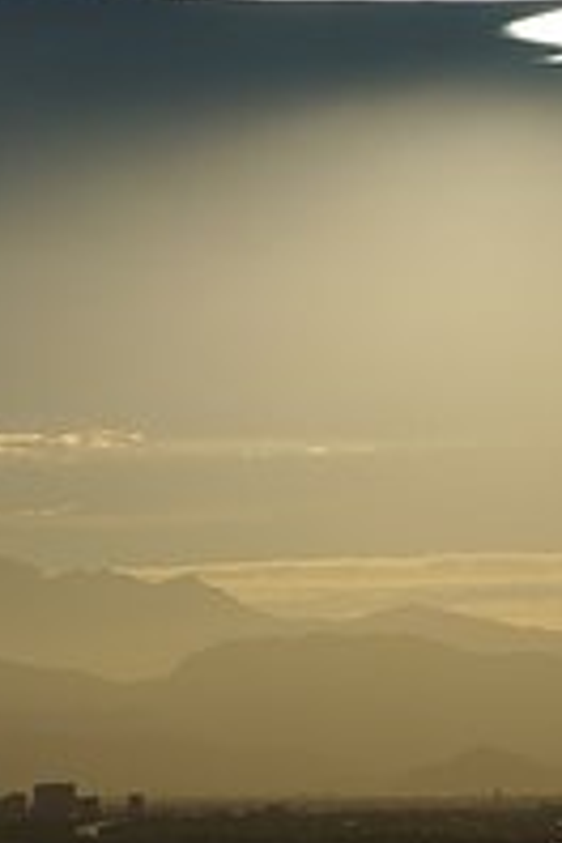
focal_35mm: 272
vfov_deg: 7.6
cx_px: 351
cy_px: 243
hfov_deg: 5.1
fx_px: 6369
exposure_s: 1/1600
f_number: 14
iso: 200
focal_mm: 70
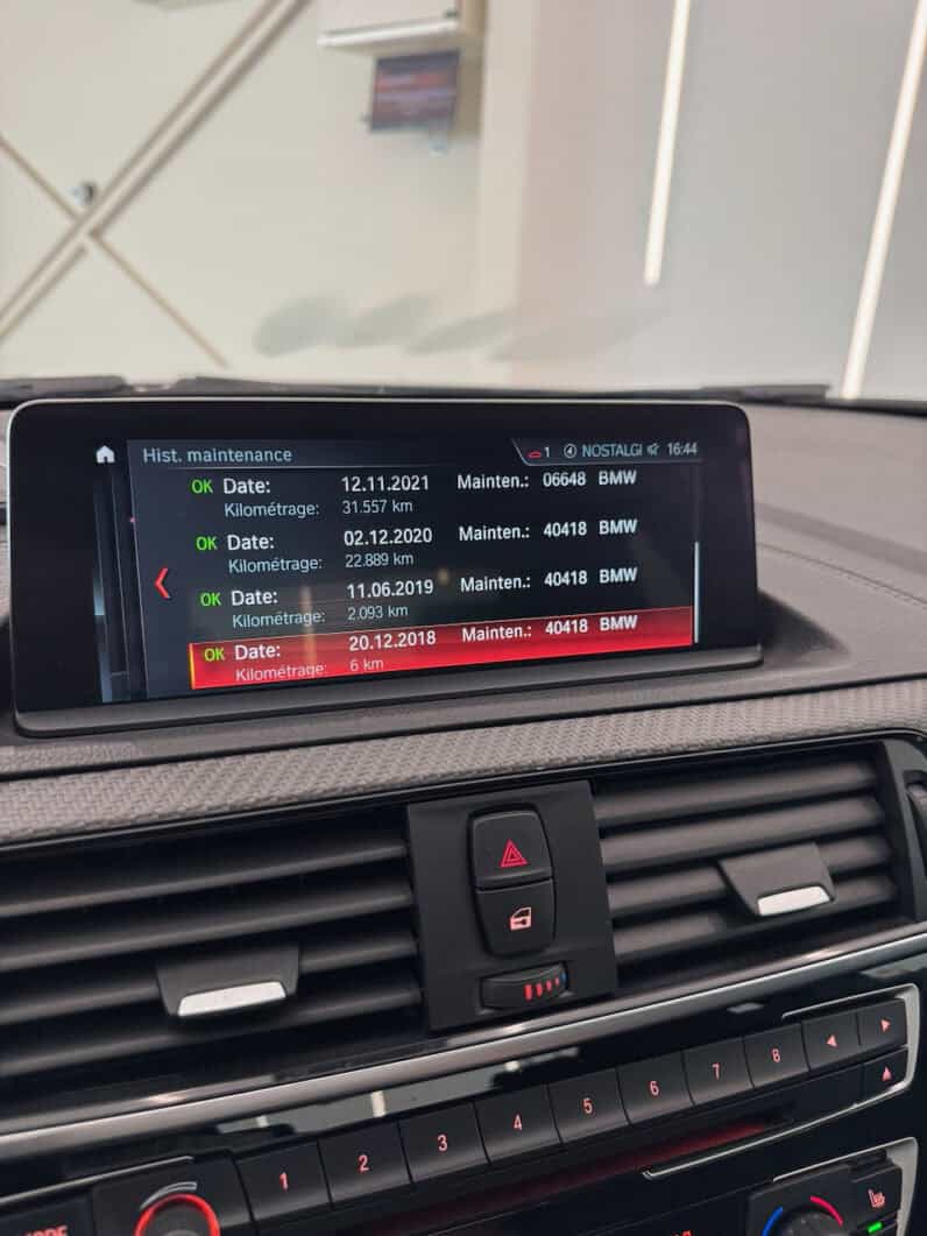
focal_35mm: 24
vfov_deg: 71.6
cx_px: 464
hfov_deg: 56.8
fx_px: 857
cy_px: 618
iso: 200
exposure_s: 1/76
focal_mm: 6.8
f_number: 1.8
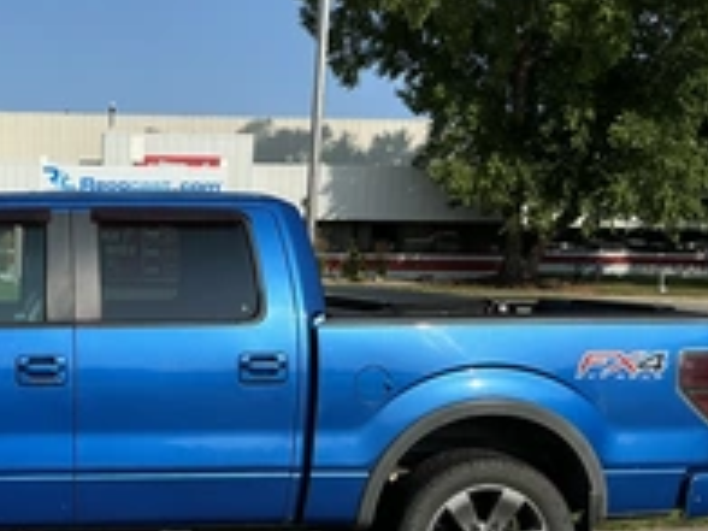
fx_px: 1166
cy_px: 379
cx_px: 72
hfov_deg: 32.2
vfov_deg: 25.4
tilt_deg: -6.4
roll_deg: -1.5
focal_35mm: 57
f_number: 1.8
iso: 25
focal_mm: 3
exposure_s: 1/2141
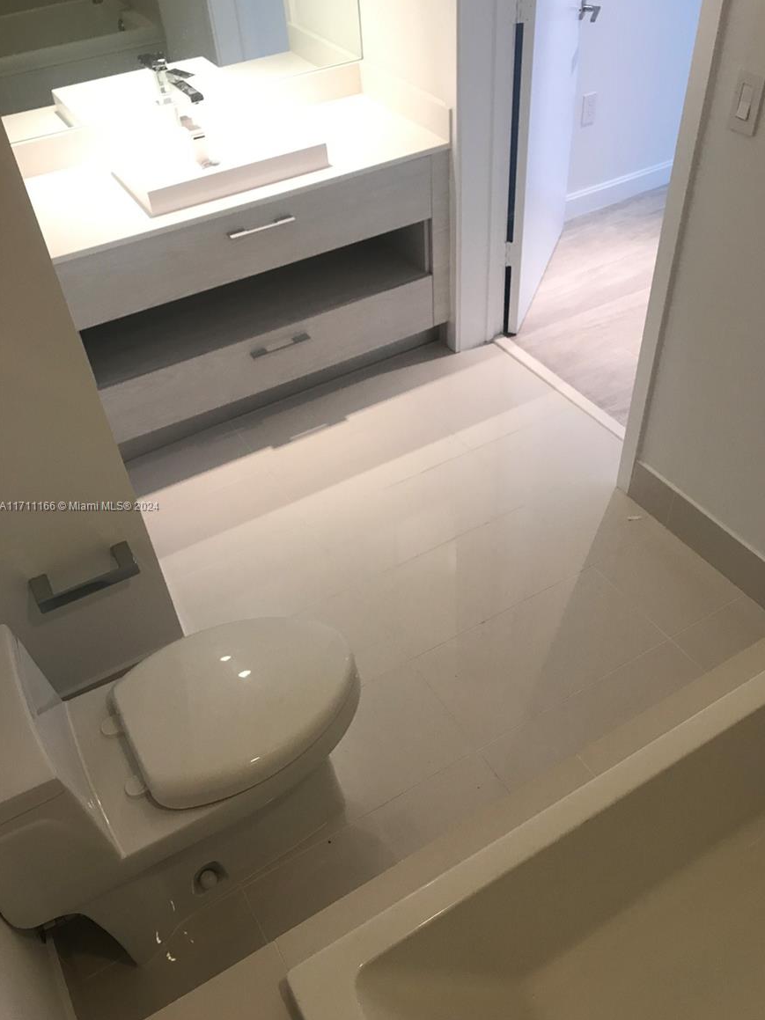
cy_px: 507
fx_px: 855
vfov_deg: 61.7
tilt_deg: -44.1
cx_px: 394
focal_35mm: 29
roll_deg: +4.7
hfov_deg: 48.2
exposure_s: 1/15
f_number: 1.8
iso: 40
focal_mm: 3.99
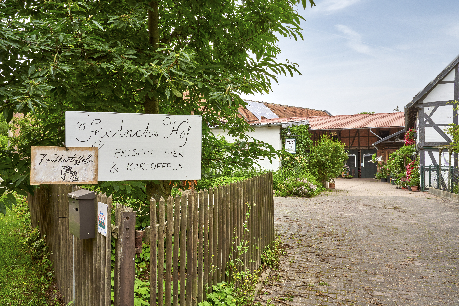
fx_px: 402
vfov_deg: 41.7
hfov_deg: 59.5
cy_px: 153
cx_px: 230
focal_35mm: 32
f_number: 11
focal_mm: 31.5
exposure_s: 1/60
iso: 200
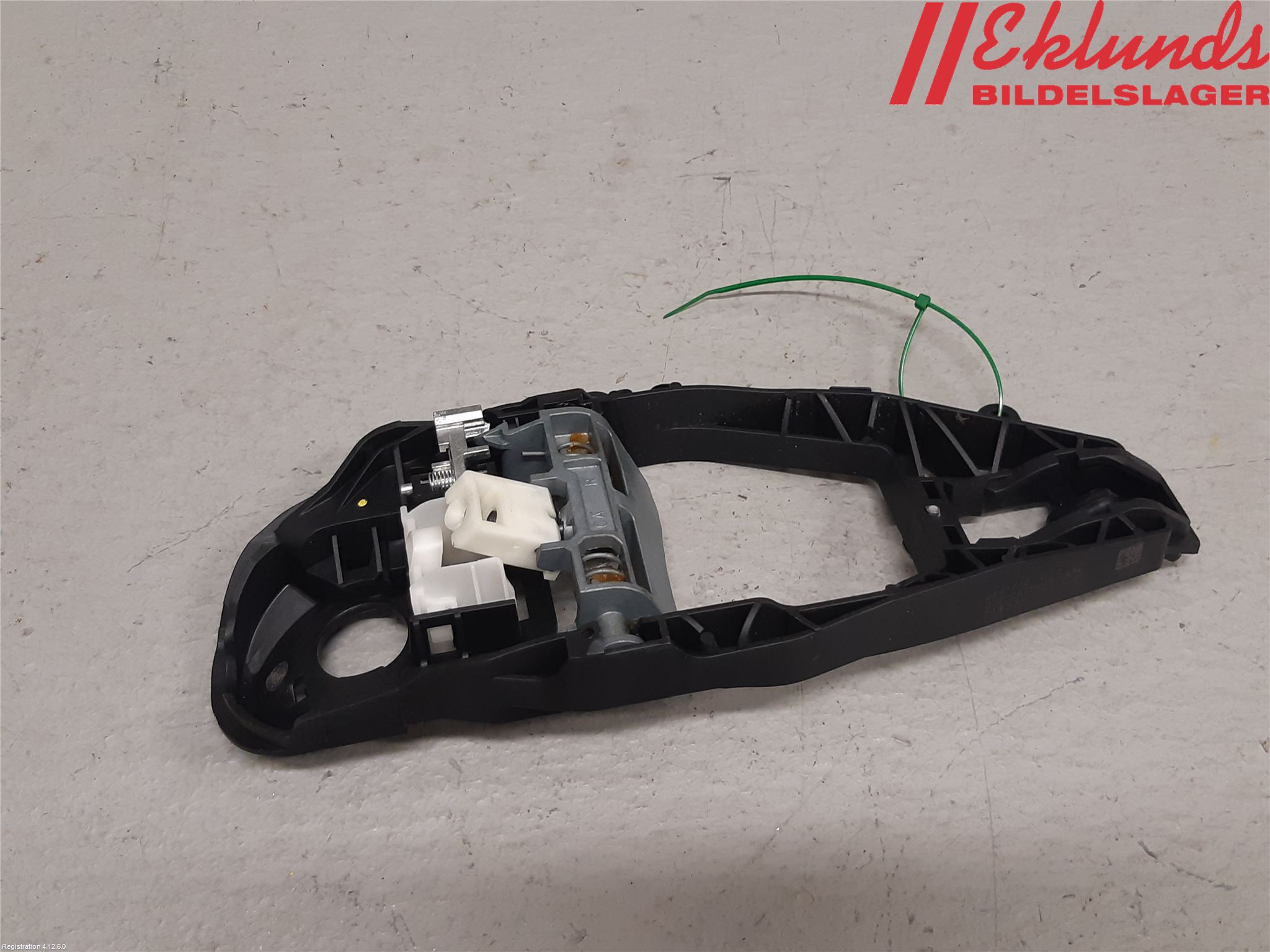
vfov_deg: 53.1
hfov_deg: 67.3
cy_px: 476
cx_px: 635
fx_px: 954
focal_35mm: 26
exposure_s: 1/50
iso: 125
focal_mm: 3.93
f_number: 1.7
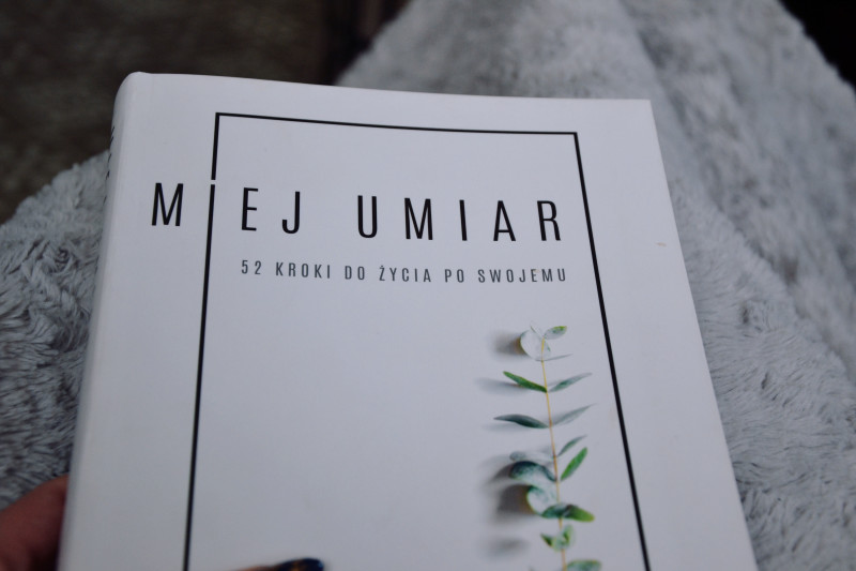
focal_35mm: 57
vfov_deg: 23.8
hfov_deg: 35.1
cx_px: 428
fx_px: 1355
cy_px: 286
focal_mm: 38
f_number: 4.5
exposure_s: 1/60
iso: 500
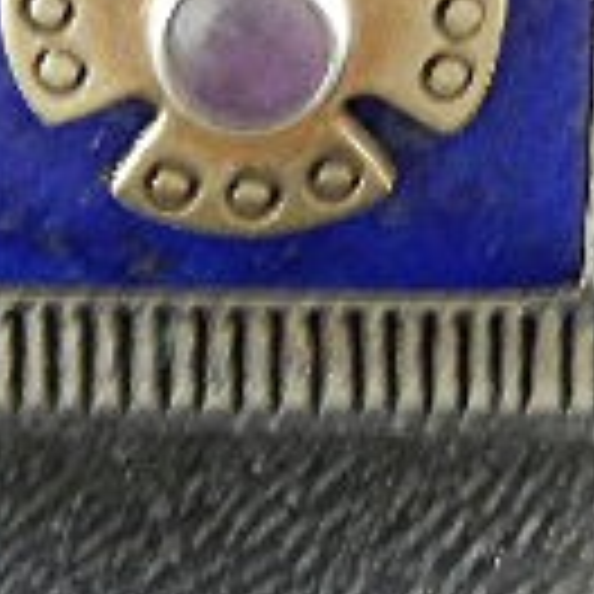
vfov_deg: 6.9
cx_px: 374
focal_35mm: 252
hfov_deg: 6.9
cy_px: -18
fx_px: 4892
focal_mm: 10.6
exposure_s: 1/15.3
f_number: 4
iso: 400
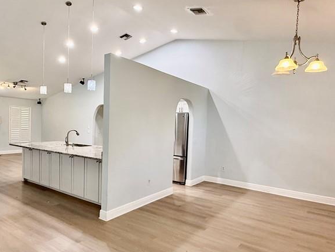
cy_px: 138
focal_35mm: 25
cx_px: 139
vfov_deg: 54.8
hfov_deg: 68.9
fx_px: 242
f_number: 2.2
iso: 250
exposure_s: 1/120
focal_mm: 2.22
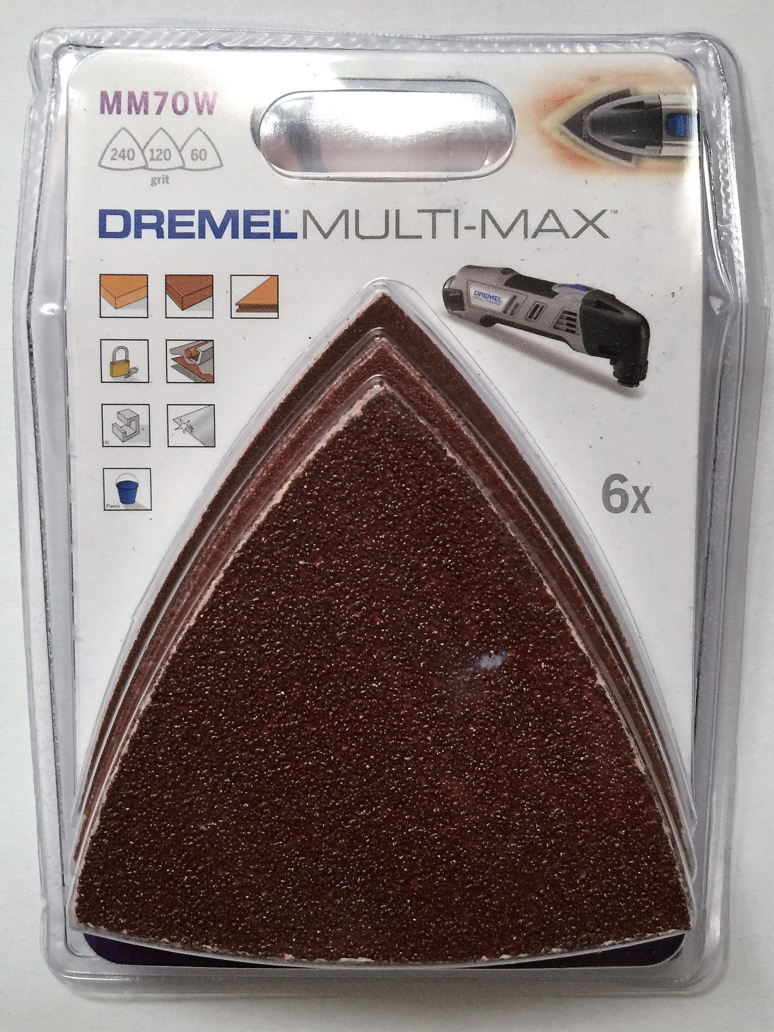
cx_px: 387
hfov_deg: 48.2
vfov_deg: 61.7
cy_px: 516
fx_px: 865
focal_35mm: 29
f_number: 2.2
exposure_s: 1/17
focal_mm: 4.15
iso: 100
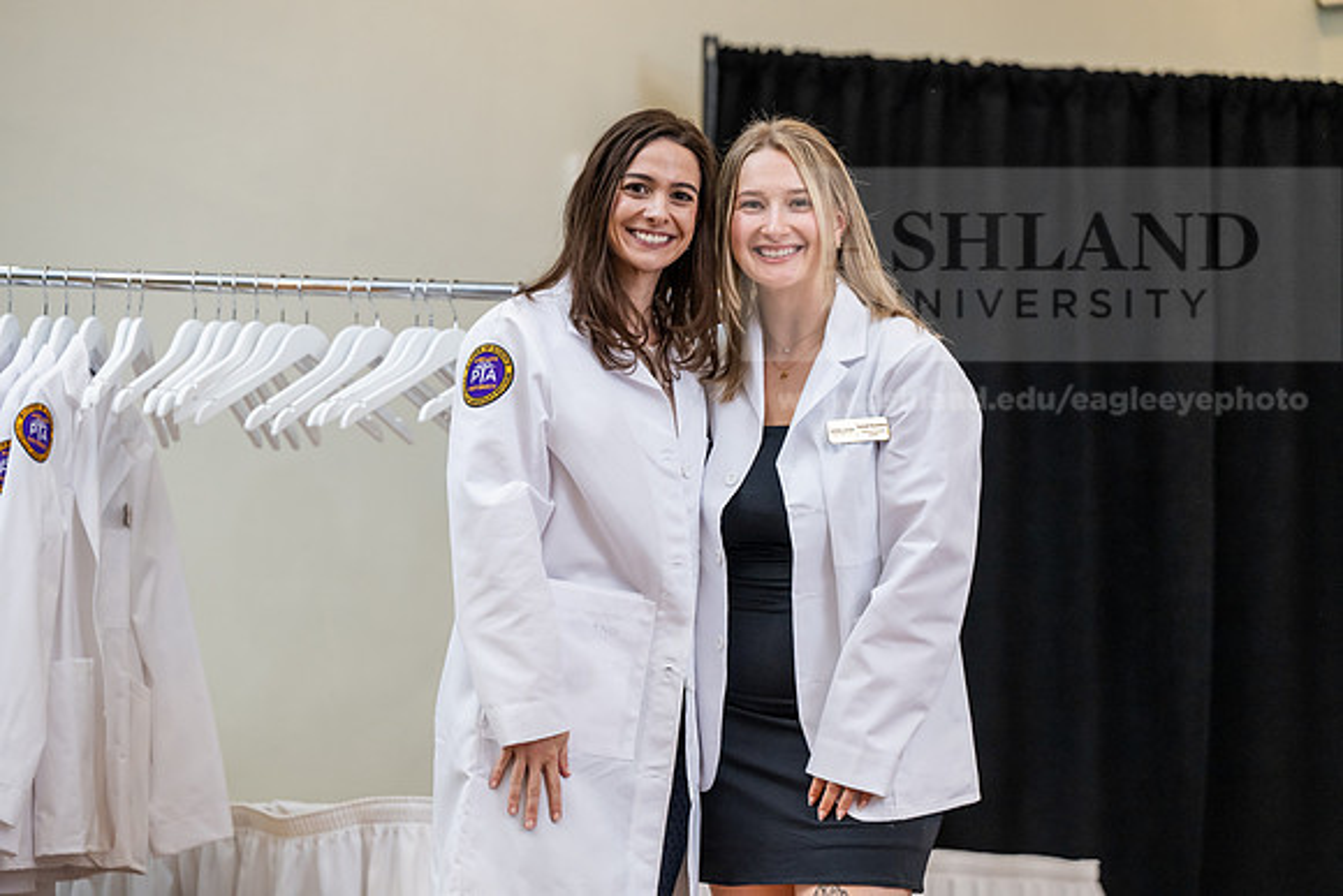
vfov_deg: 10.2
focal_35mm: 135
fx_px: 5037
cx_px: 672
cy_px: 448
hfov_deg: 15.2
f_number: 3.5
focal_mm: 135
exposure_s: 1/200
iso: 1600
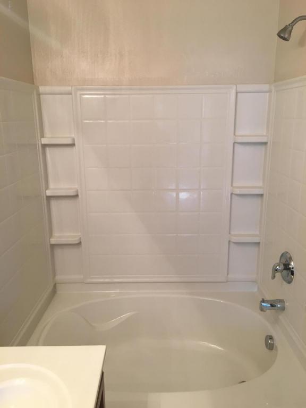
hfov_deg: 48.2
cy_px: 204
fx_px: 342
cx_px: 153
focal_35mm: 29
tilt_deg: -14.2
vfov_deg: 61.7
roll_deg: +0.6
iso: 50
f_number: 2.2
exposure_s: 1/30
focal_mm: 4.15
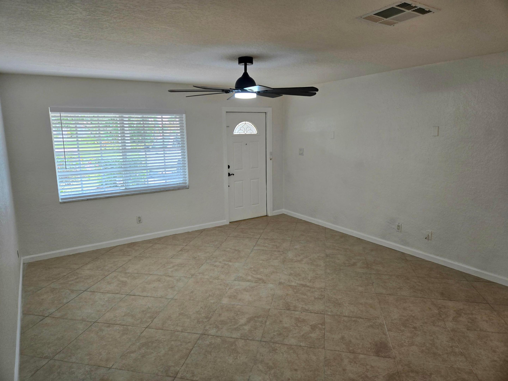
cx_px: 254
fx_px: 338
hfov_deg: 73.9
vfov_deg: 58.9
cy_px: 190
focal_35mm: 23
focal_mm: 5.4
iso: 64
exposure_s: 1/120
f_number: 1.8
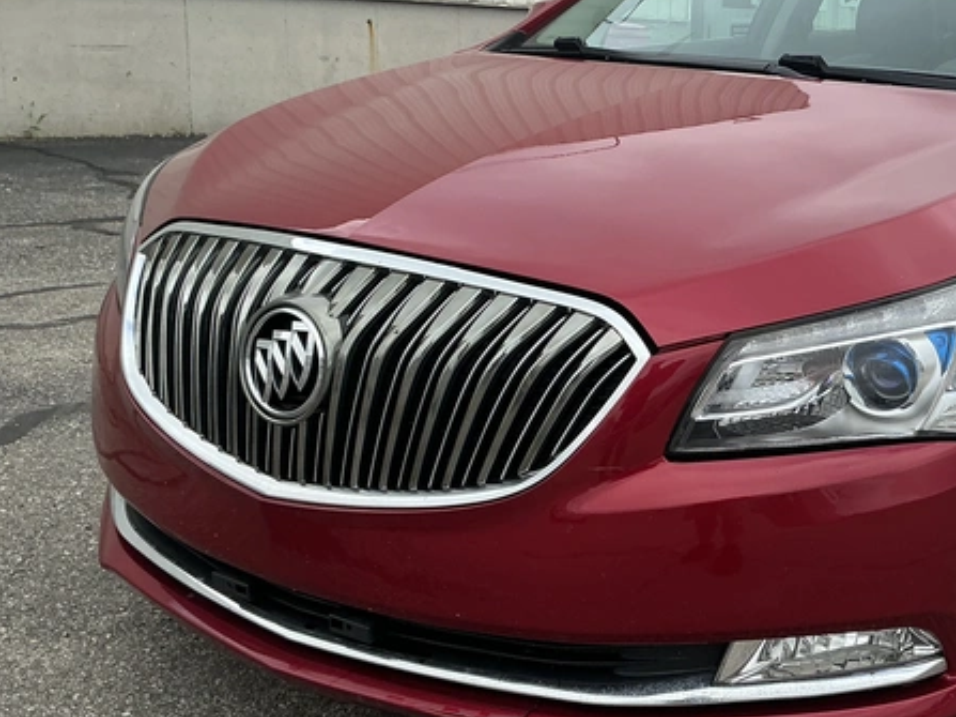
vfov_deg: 30.9
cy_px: 348
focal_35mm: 47
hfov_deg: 39.0
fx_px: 1298
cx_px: 757
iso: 25
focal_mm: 3
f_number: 1.8
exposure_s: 1/683
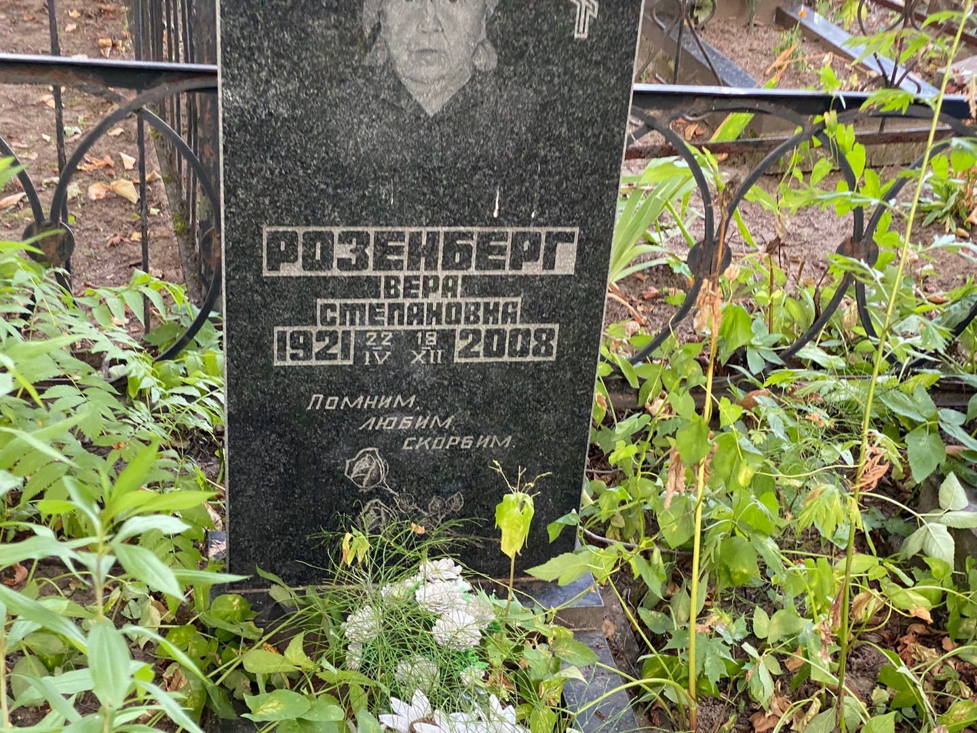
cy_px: 366
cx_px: 488
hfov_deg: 36.8
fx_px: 1468
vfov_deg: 28.0
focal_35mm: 52
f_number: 2
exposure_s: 1/60
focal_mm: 6
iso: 250
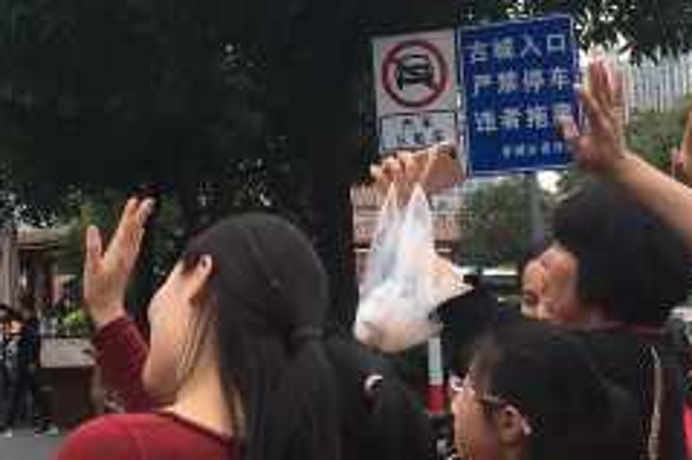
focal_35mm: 91
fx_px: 1748
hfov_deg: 22.2
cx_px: 197
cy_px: -55
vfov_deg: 14.6
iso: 25
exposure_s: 1/663
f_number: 2.2
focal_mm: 4.15
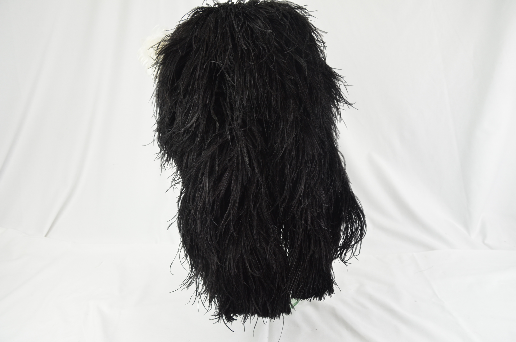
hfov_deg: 67.5
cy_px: 171
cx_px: 258
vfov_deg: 47.7
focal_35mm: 27
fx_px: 386
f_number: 8
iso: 800
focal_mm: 18
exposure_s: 1/60
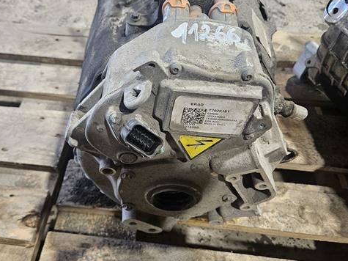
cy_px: 133
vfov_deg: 45.4
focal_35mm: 31
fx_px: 312
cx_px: 141
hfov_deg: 58.0
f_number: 1.8
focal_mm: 5.4
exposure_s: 1/100
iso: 200
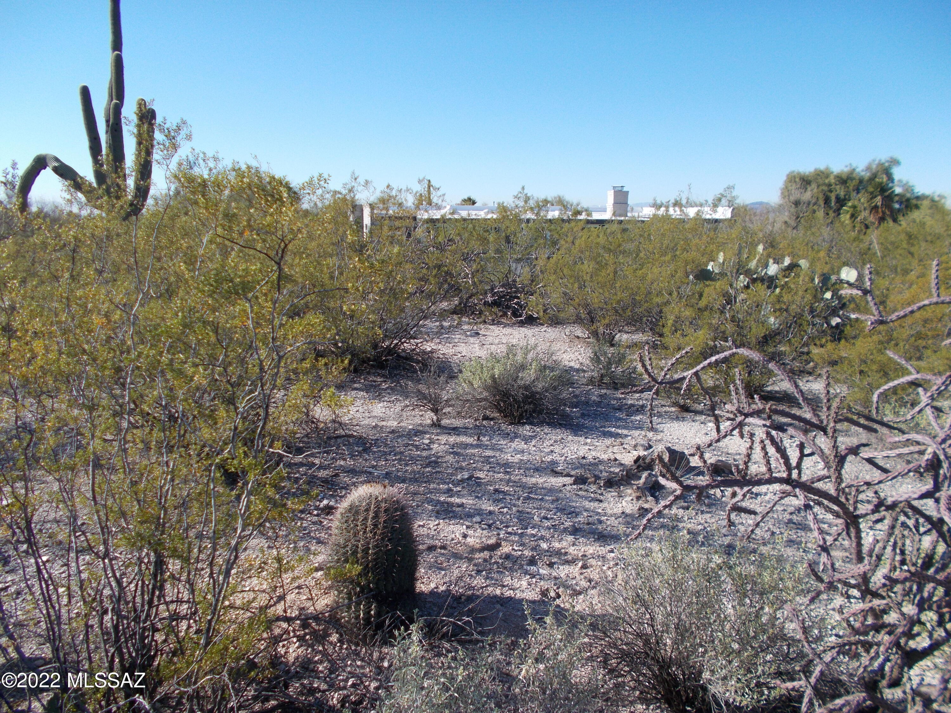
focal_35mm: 26
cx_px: 476
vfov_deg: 53.1
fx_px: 714
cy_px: 356
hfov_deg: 67.3
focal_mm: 4.6
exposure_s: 1/100
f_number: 8
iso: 80
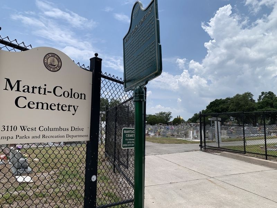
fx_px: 208
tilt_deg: +5.1
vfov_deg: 53.1
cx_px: 138
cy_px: 104
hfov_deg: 67.3
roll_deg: -0.1
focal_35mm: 26
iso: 25
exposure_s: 1/3521
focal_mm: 4.25
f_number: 1.8
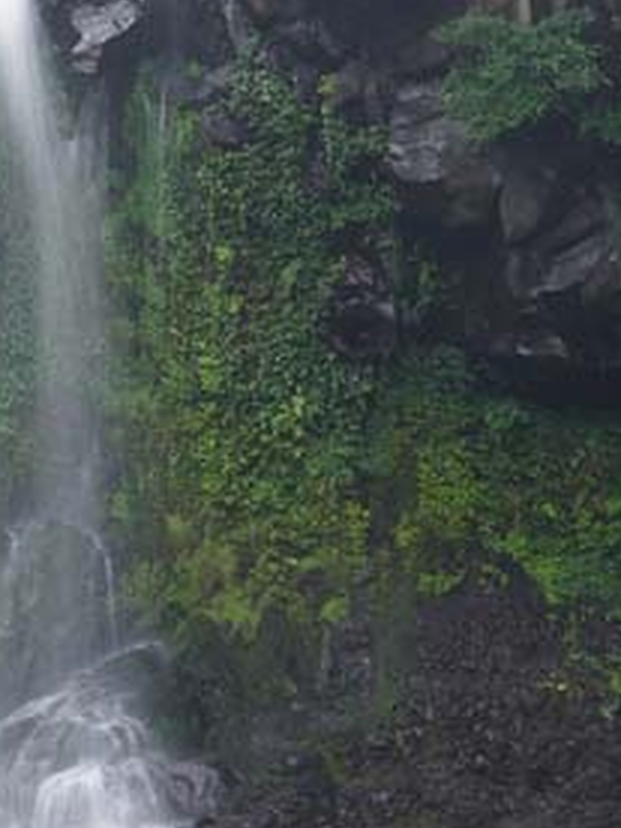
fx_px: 4377
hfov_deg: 8.1
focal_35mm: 183
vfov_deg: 10.8
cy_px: 460
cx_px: -39
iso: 100
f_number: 16
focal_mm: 41
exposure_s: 1/4
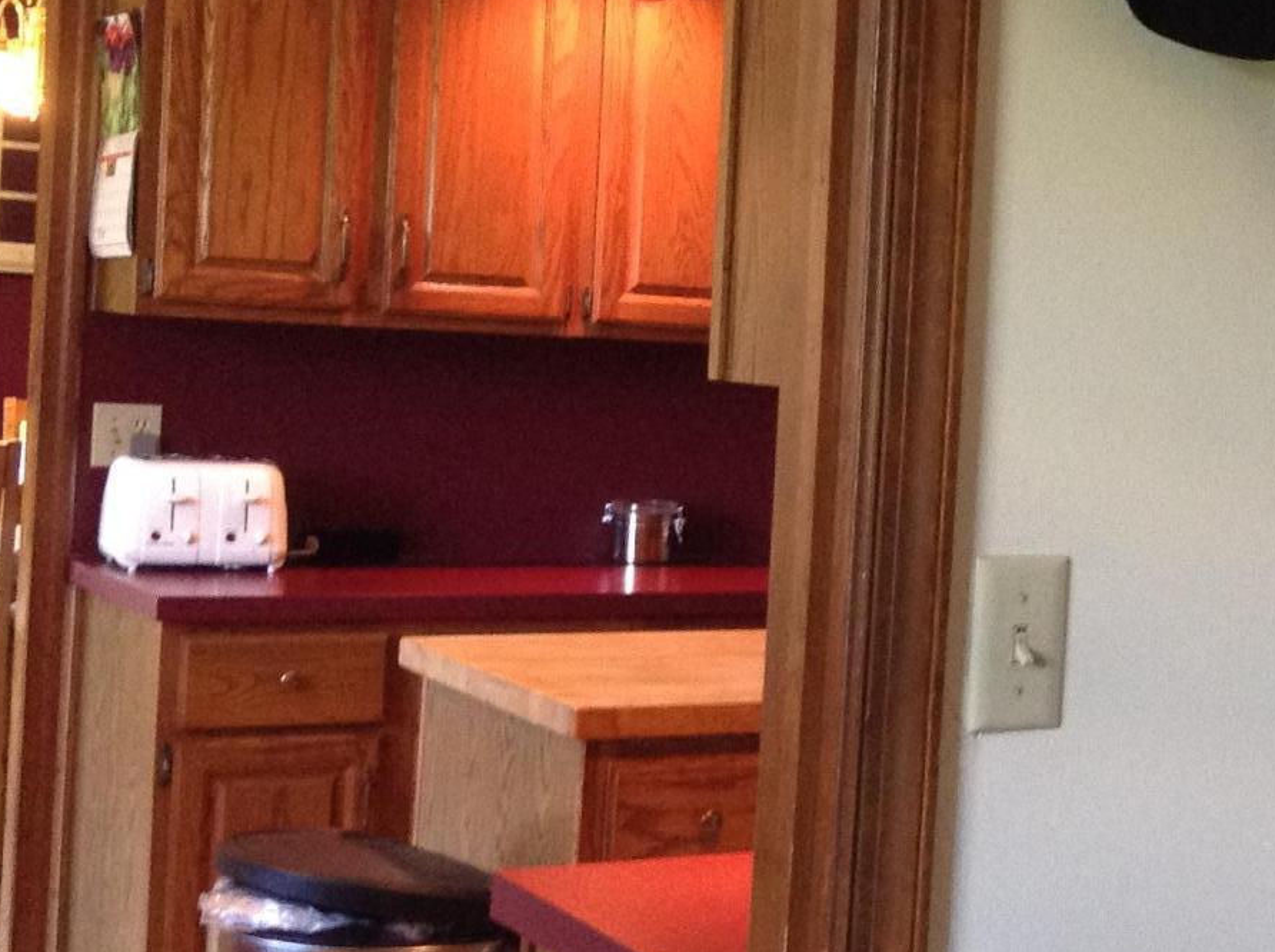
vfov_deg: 19.8
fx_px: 2721
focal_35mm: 74
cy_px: 434
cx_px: 1272
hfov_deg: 25.1
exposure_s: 1/24
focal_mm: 3.3
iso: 160
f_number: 2.4
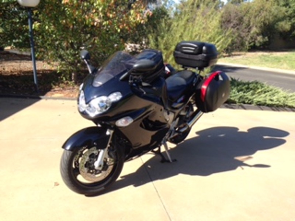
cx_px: 148
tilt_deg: -16.3
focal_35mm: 33
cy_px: 110
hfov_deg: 55.4
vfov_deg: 42.9
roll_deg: -0.6
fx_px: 281
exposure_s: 1/502
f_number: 2.4
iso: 50
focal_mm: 4.12
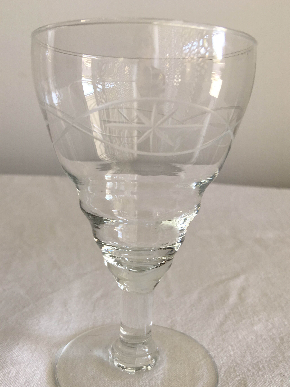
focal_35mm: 34
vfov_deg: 53.8
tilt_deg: -14.5
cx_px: 141
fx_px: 380
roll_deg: -1.8
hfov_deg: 41.8
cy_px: 219
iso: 25
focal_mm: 4.15
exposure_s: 1/50
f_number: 2.2
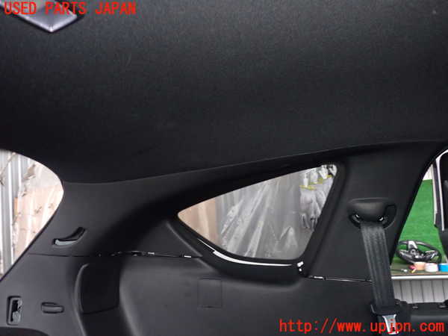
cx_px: 224
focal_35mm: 30
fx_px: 388
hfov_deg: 60.0
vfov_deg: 46.8
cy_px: 168
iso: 640
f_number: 6.3
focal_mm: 5.4
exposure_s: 1/30
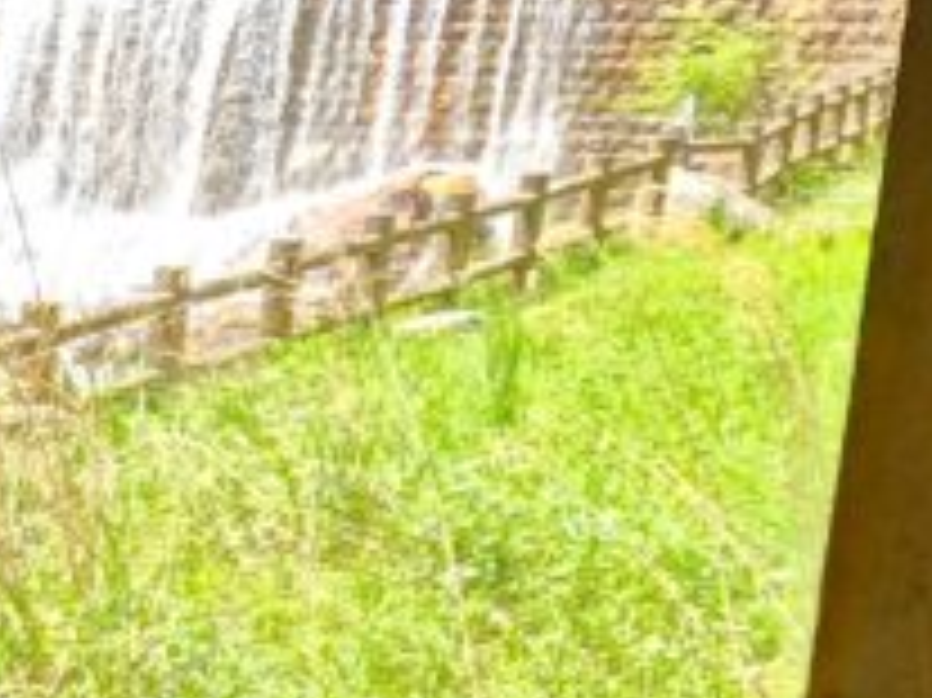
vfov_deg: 12.8
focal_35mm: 114
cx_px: -1076
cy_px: 698
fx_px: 3068
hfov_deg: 13.9
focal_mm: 5.4
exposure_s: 1/1244
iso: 80
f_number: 1.8
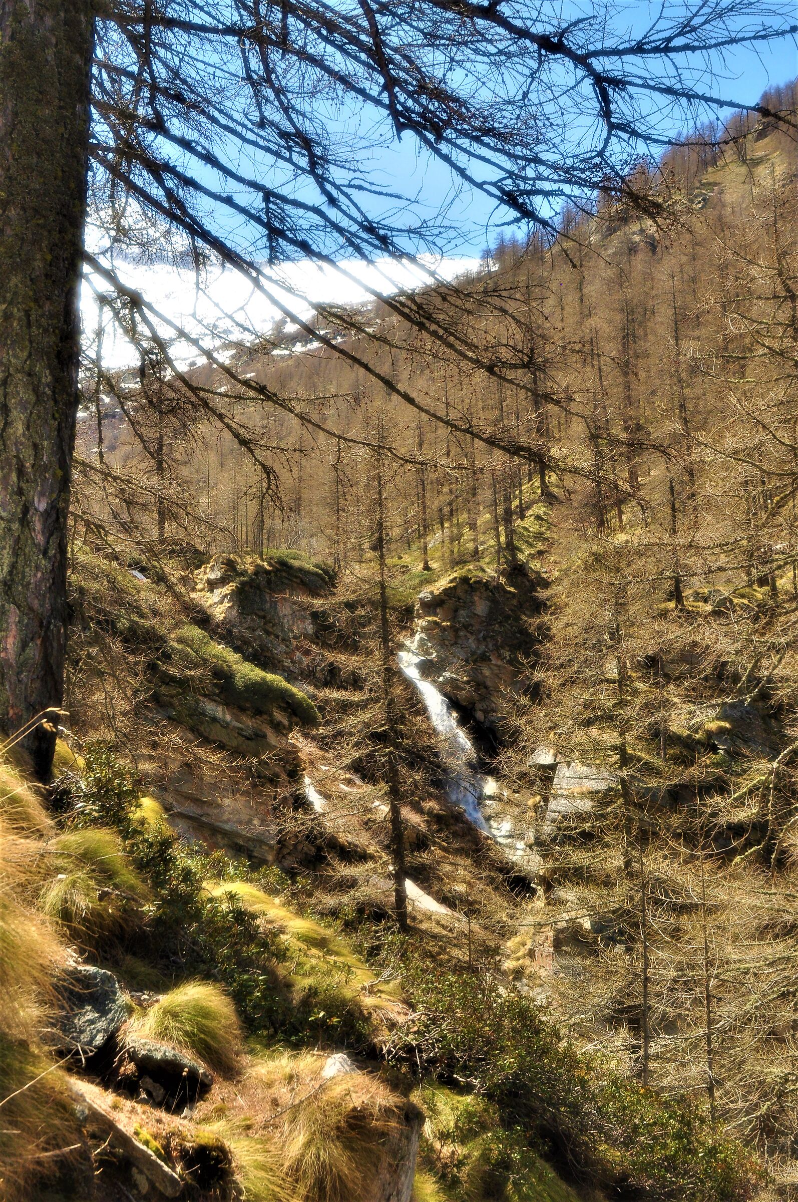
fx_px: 1400
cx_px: 399
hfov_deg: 31.8
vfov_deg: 46.4
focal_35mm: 42
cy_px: 601
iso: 400
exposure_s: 1/250
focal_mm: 28
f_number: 10
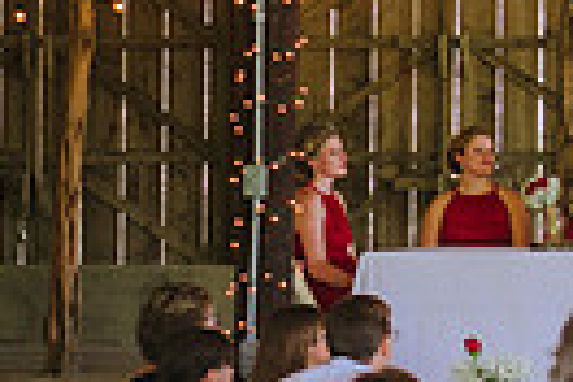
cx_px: 964
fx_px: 2944
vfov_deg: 7.4
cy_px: 115
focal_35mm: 185
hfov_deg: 10.6
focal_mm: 42
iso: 250
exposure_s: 1/100
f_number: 2.8
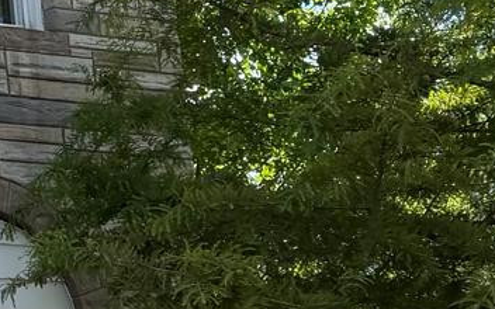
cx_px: -858
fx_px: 1997
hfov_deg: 10.9
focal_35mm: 148
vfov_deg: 8.9
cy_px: 188
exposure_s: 1/1770
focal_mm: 6.76
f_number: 1.78
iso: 100
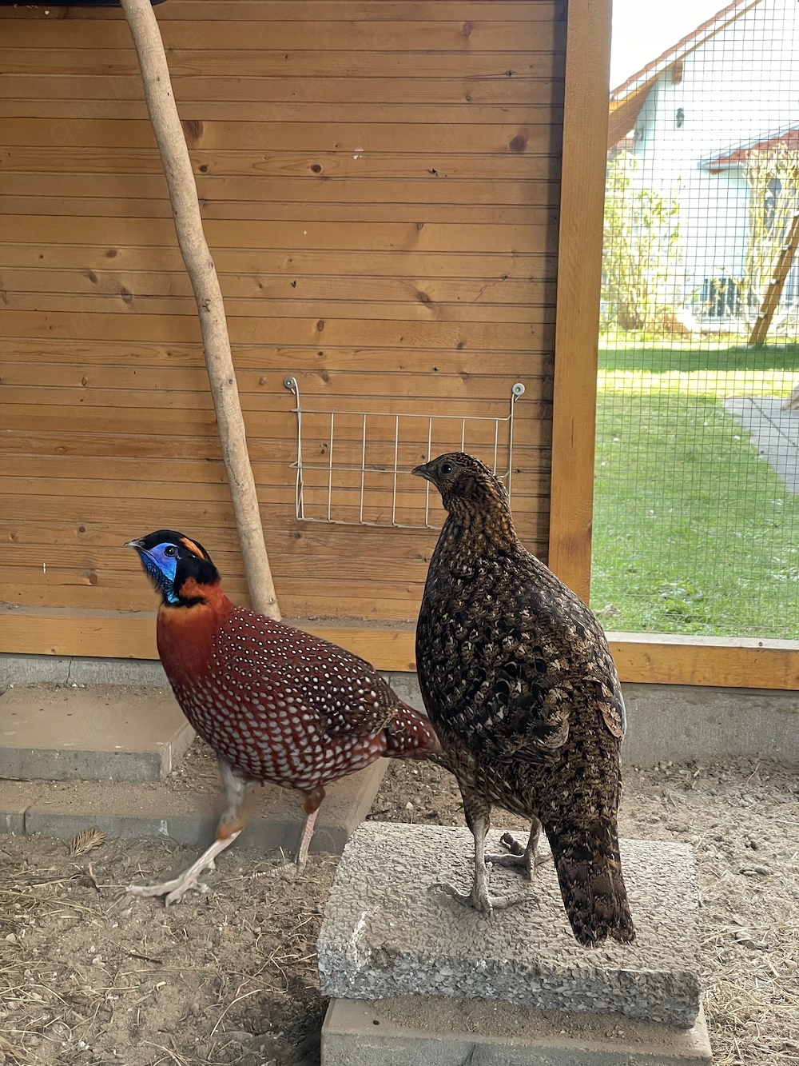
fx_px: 1600
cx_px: 400
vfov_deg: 36.8
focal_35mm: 52
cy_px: 533
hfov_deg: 28.0
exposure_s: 1/99
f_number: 2
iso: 200
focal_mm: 6
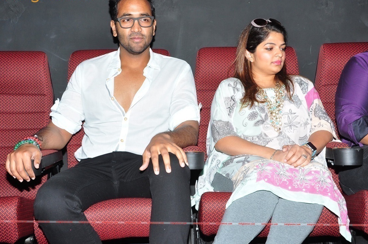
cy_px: 114
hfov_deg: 40.4
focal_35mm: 49
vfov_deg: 27.5
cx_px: 178
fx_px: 500
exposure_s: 1/125
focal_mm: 30
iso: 400
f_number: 9
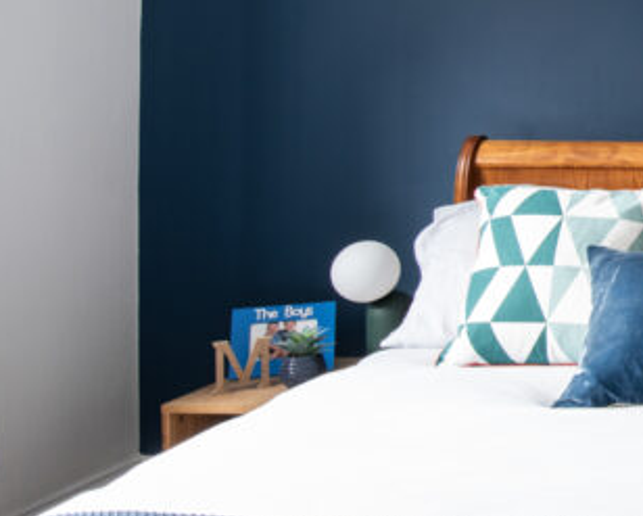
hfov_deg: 24.9
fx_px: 1086
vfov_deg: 26.1
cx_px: 975
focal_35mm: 57
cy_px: 87
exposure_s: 1/1.67
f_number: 8
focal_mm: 18
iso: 200
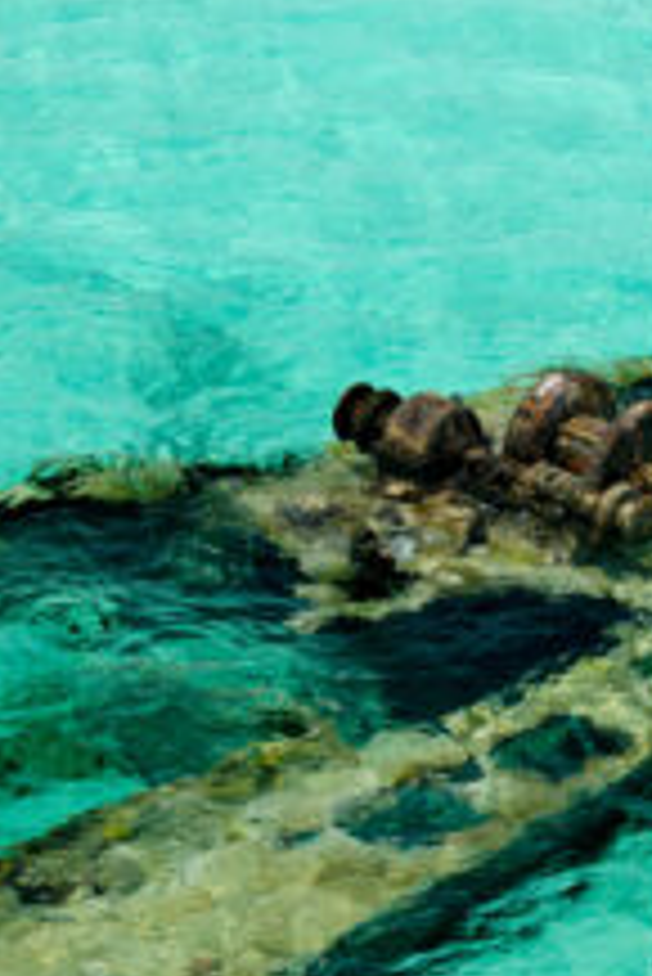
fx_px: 4855
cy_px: 479
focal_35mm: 179
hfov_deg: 7.6
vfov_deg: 11.5
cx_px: 652
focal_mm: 52
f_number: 8
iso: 400
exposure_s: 1/640
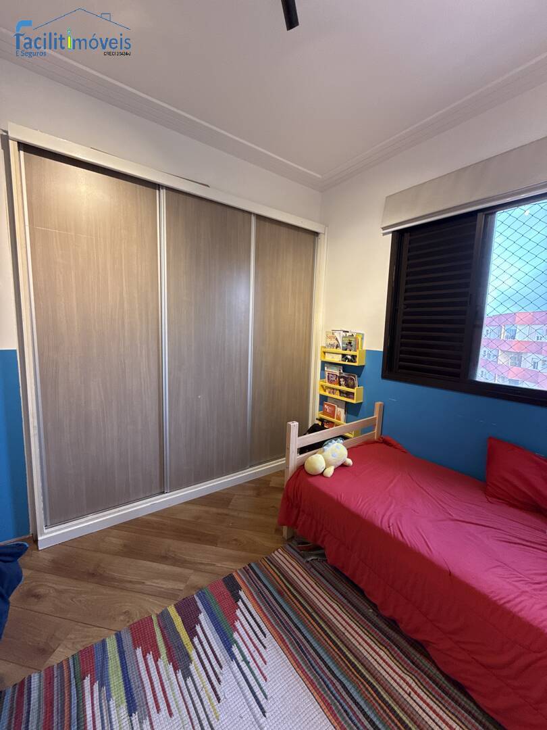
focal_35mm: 14
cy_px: 365
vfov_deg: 102.1
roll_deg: -2.4
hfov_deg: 85.7
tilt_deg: -6.3
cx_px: 274
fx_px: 295
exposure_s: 1/60
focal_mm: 2.22
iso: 400
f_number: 2.2
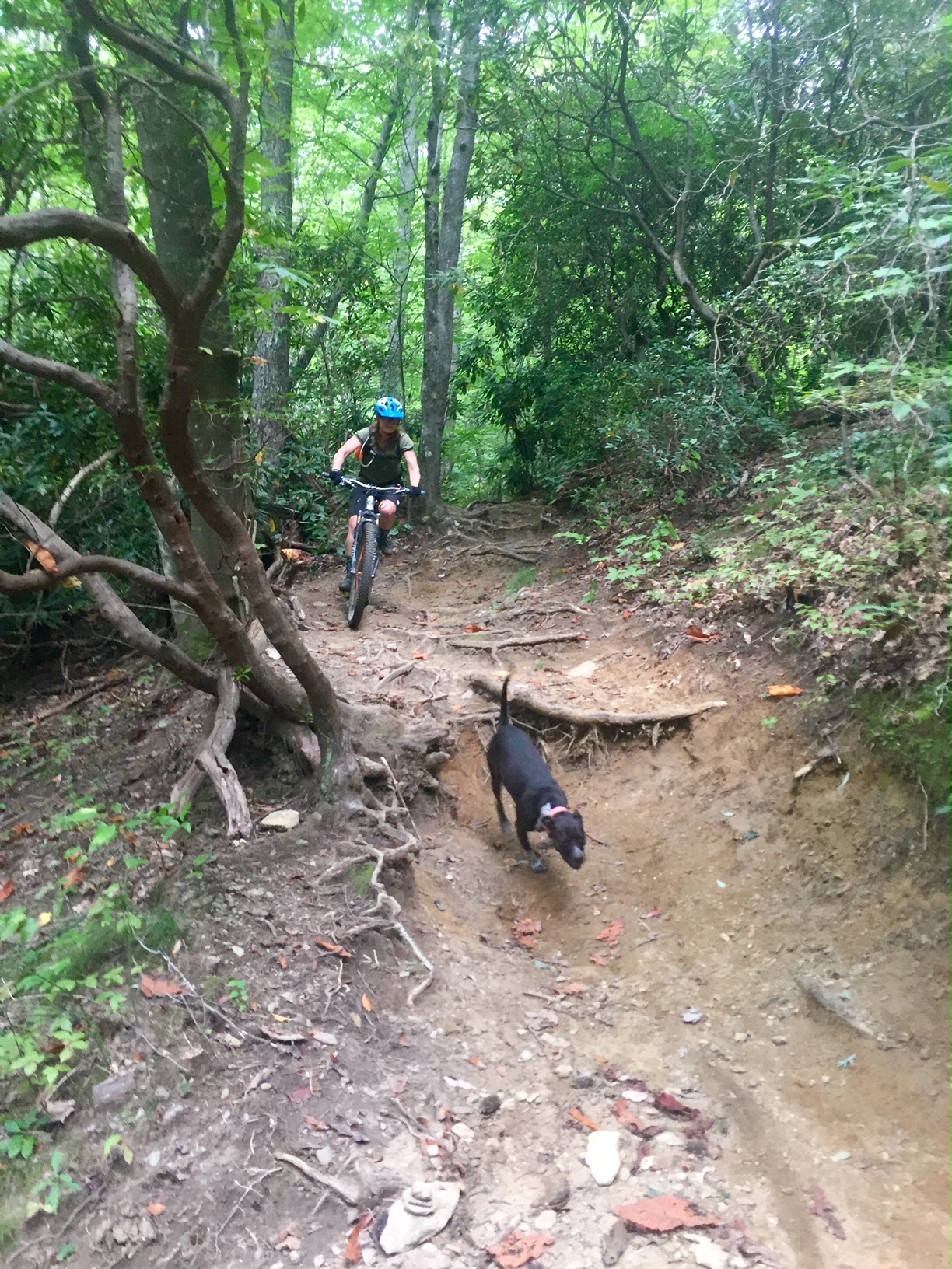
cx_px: 476
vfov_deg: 61.7
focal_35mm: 29
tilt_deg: +5.6
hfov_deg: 48.2
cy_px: 634
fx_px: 1063
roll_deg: -7.7
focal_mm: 4.15
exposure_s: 1/30
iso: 40
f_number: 2.2
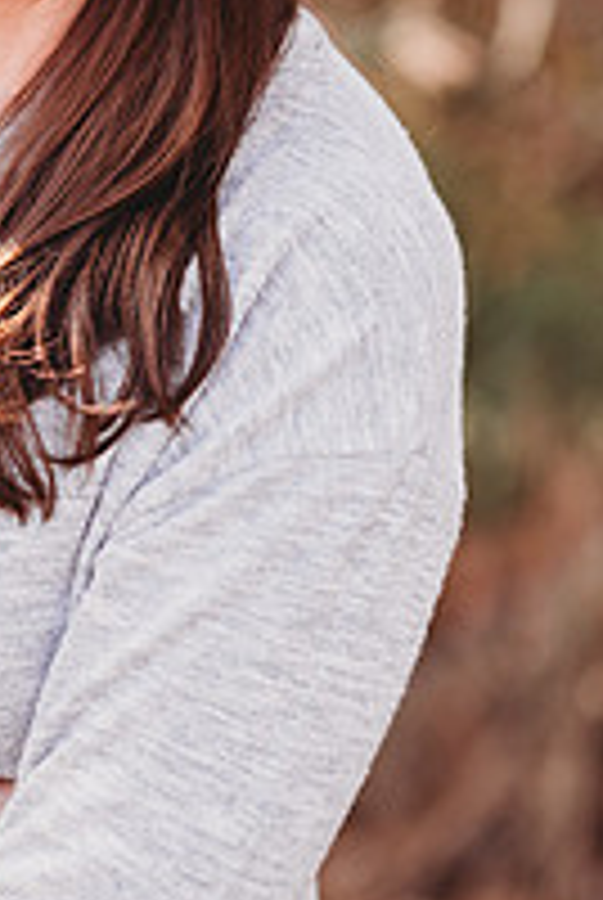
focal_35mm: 191
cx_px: -40
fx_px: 4782
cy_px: 94
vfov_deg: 10.7
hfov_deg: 7.2
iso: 100
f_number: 2.2
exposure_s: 1/320
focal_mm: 85
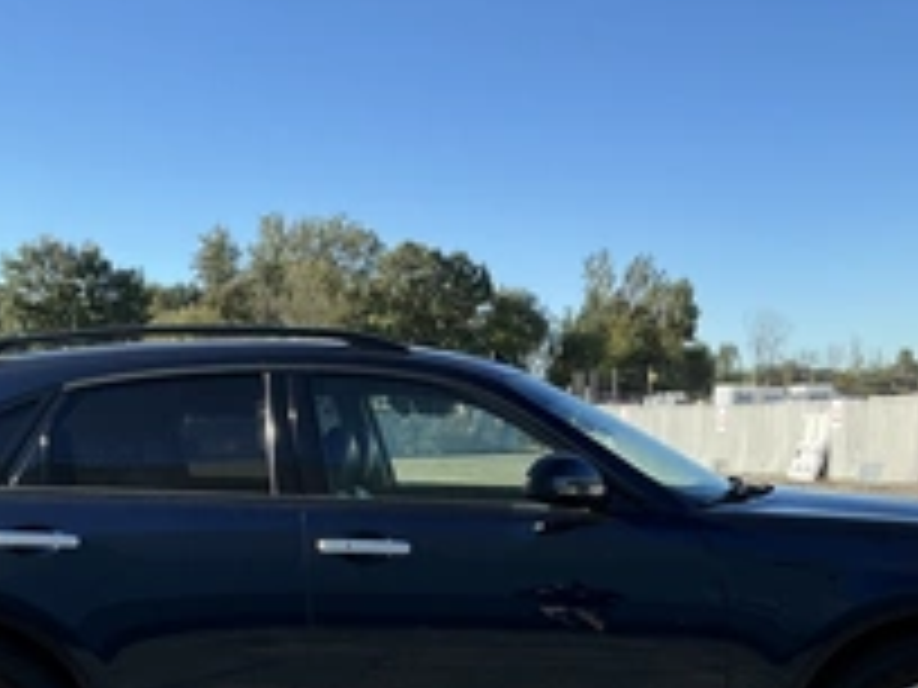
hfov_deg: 34.9
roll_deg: -0.1
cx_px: 468
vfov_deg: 25.8
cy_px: 603
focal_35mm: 55
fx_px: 1459
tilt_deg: -3.6
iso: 25
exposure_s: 1/898
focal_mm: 3
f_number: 1.8
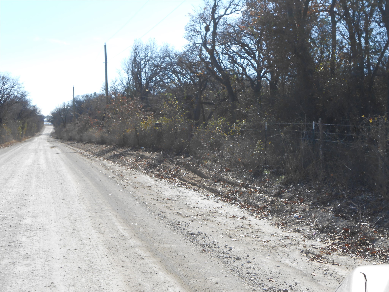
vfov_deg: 29.7
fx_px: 551
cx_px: 194
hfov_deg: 38.9
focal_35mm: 49
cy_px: 146
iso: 80
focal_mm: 8.8
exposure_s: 1/320
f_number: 4.8
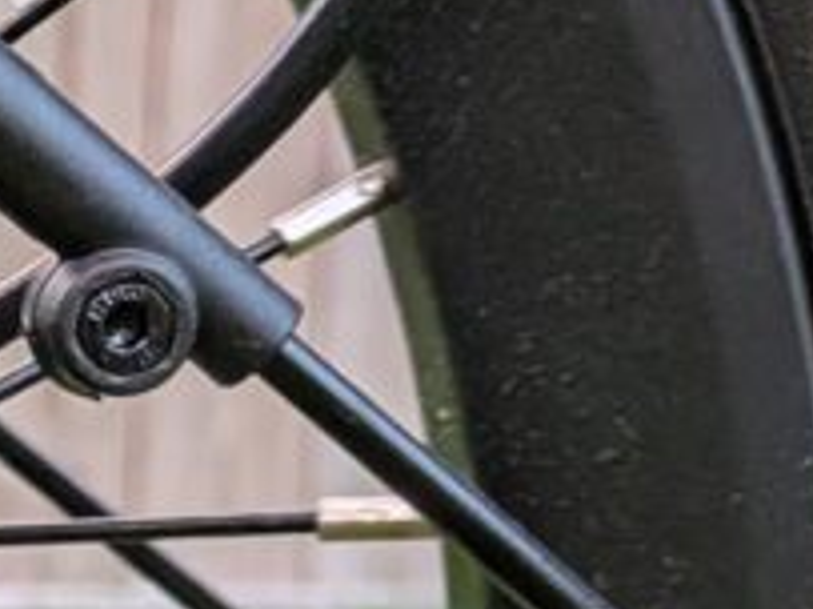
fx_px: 3333
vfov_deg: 10.0
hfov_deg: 11.1
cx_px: -1278
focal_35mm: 142
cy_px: 982
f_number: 1.7
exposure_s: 1/219
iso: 812
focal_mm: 4.53
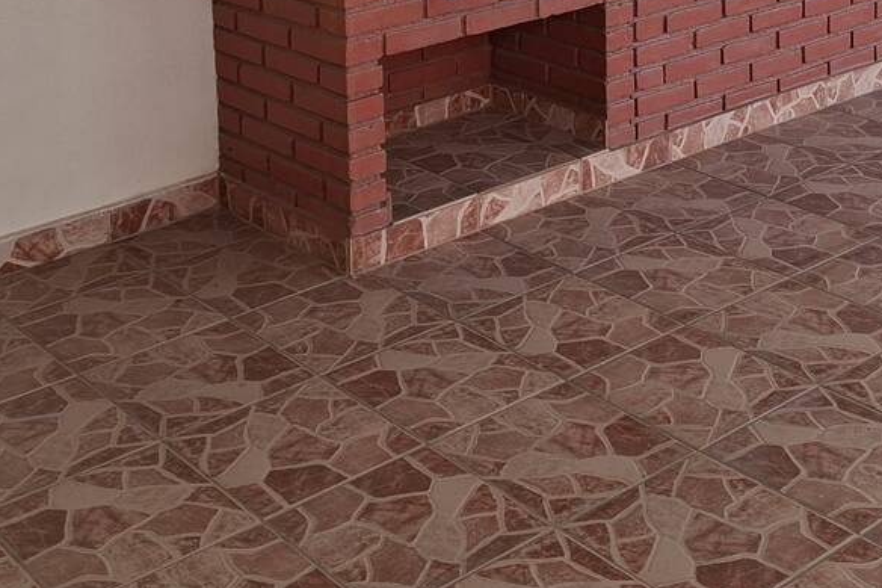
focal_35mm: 59
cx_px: 503
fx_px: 1445
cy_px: -198
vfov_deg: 20.7
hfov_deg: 33.9
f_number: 1.8
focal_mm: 5.54
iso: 50
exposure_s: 1/179
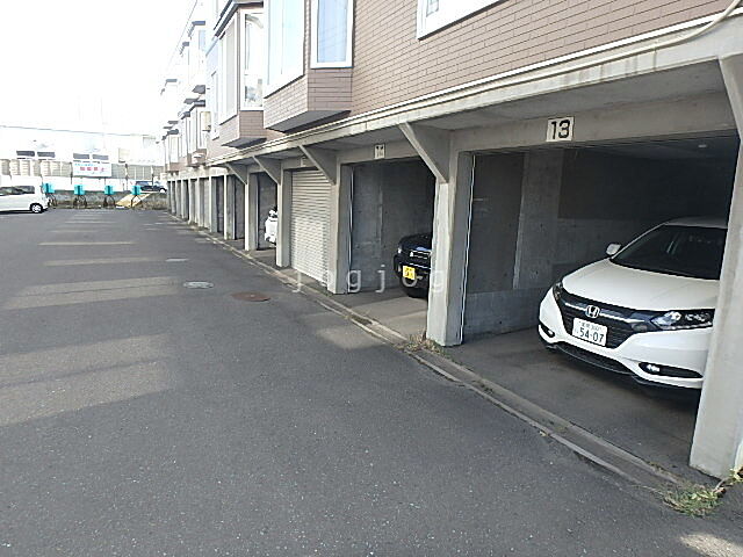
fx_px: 451
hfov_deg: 79.0
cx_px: 372
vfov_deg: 63.4
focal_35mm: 21
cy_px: 278
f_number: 3.5
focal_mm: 3.7
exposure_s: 1/160
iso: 125
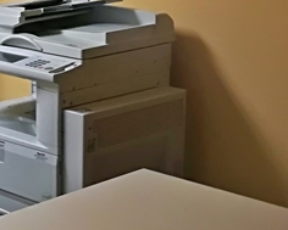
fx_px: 938
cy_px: 64
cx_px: -121
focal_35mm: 110
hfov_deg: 16.2
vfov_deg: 14.0
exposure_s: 1/33.3
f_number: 2.2
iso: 160
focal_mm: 3.83
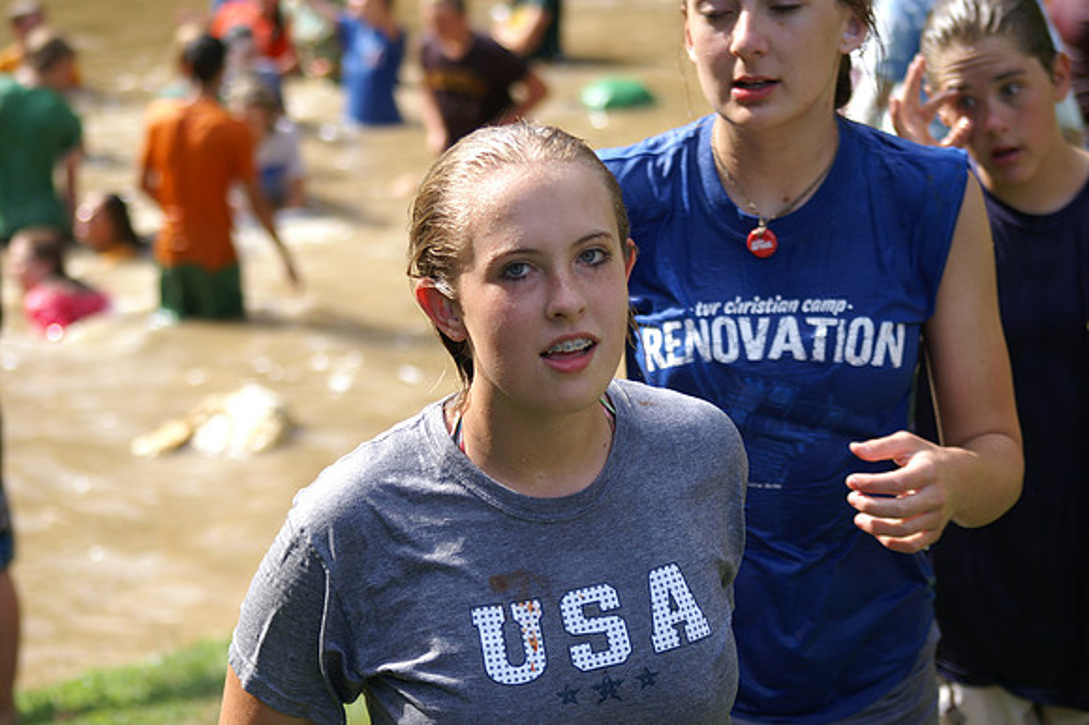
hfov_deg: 19.5
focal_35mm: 105
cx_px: 544
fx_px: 3174
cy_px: 362
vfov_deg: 13.0
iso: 100
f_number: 4.5
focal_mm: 70
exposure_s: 1/250
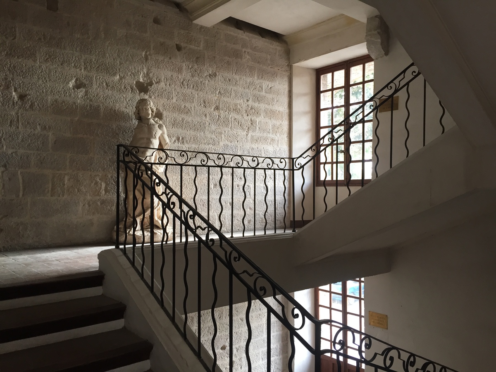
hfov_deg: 61.7
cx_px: 248
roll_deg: +0.1
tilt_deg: +1.1
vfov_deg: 48.2
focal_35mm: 29
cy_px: 186
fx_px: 416
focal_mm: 4.15
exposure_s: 1/33
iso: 40
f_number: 2.2
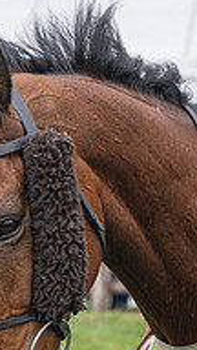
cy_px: 343
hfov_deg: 4.7
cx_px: 259
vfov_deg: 8.3
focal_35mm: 258
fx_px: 2396
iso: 800
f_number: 4.5
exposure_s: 1/4000
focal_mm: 70
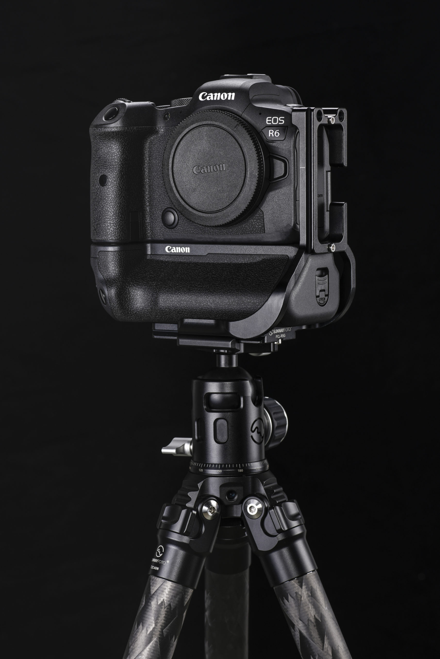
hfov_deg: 13.0
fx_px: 1925
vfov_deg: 19.5
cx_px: 220
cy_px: 330
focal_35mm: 105
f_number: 11
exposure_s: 1/160
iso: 50
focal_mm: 105
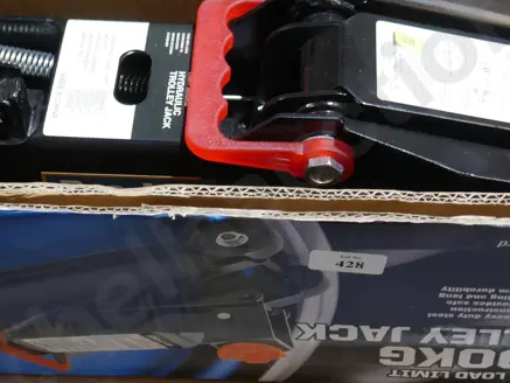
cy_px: 159
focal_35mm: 75
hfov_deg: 25.9
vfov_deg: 19.6
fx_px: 1105
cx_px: 309
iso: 500
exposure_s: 1/60
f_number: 3.6
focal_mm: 16
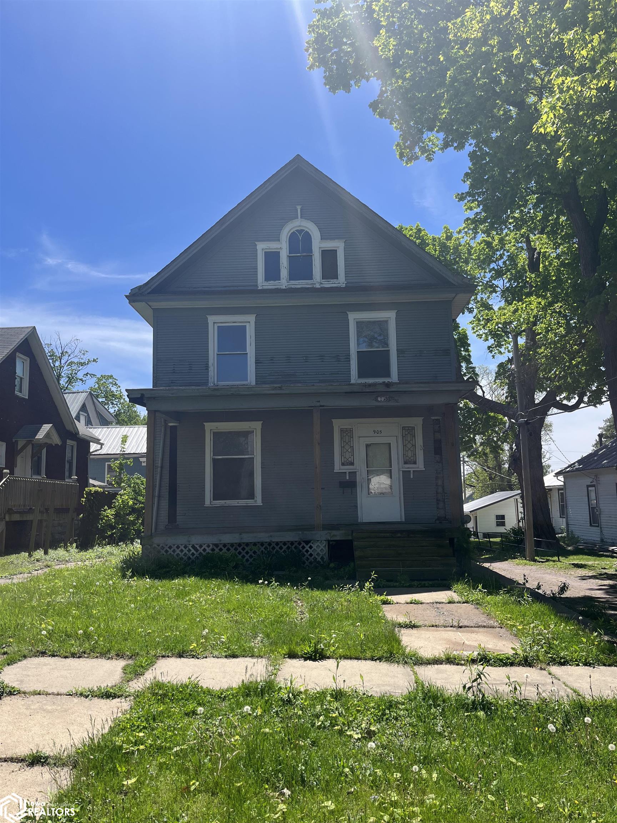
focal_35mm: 26
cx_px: 308
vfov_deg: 67.3
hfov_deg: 53.1
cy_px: 412
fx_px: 618
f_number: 1.6
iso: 50
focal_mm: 5.1
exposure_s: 1/3135
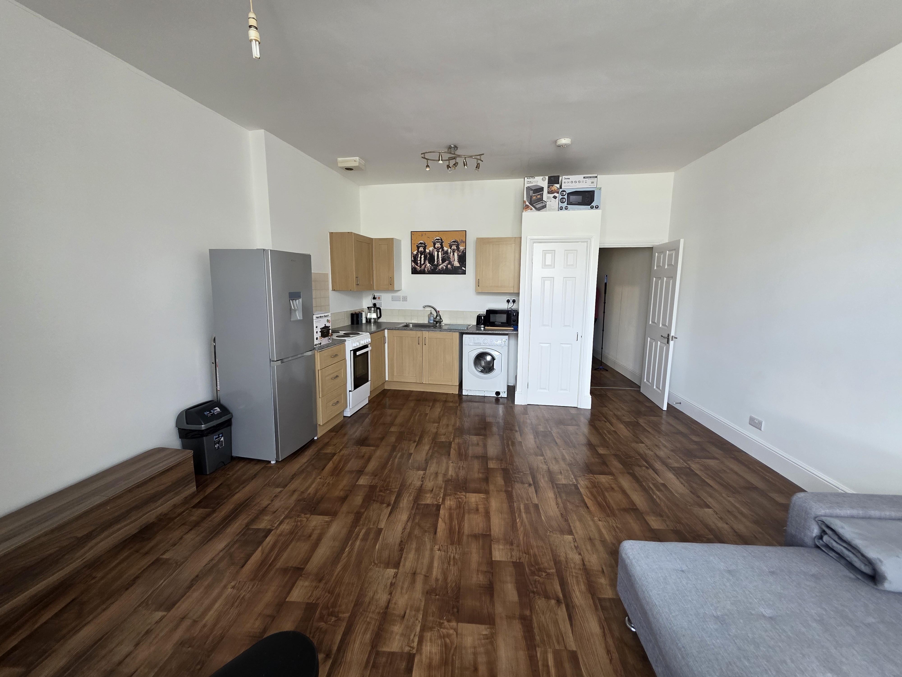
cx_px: 451
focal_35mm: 13
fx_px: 339
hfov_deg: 106.2
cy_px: 338
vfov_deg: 89.9
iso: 250
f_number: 1.9
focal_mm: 2.2
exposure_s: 1/120
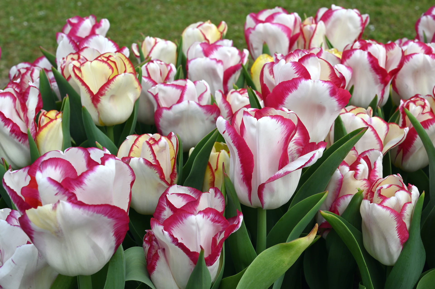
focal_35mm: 49
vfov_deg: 27.5
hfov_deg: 40.4
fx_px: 592
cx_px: 218
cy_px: 144
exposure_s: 1/60
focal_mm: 49
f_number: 16
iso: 140
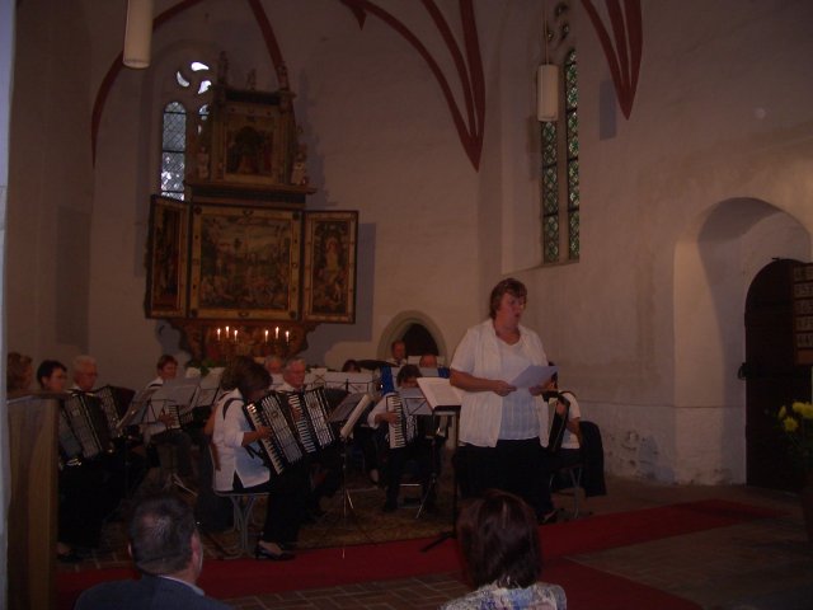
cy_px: 305
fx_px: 822
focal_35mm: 35
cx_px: 406
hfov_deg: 52.6
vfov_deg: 40.7
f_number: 2.6
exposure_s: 1/40
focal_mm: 5.8
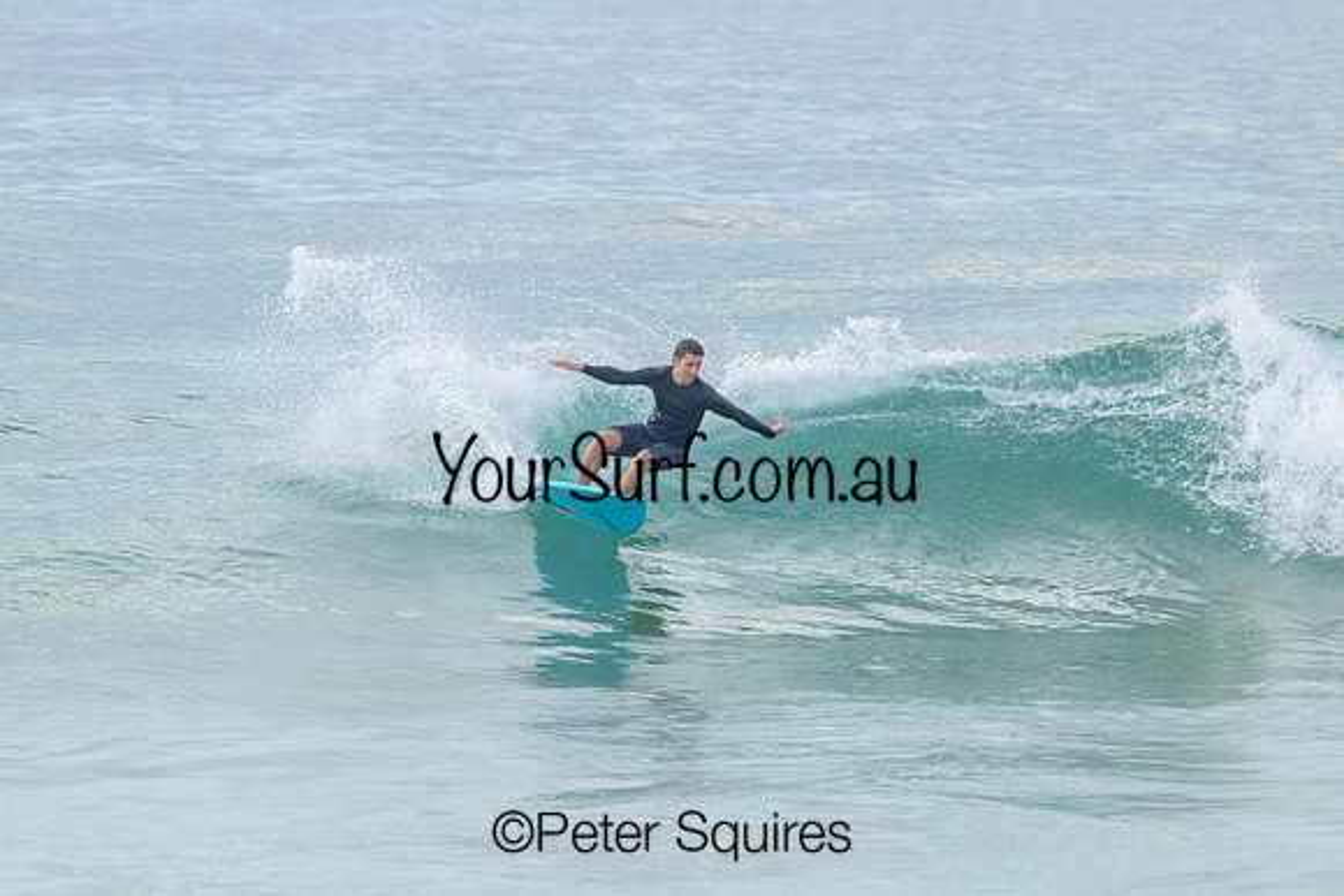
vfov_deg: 3.8
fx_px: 13443
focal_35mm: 360
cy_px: 448
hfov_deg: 5.7
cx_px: 672
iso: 900
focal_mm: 360
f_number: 9.5
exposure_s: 1/2000
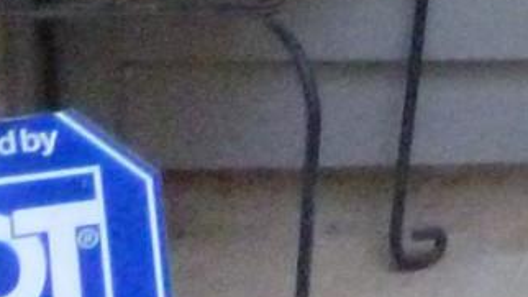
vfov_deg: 5.6
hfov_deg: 9.5
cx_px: 1399
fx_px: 2716
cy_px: -812
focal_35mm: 194
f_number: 3.1
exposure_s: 1/50
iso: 800
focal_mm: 5
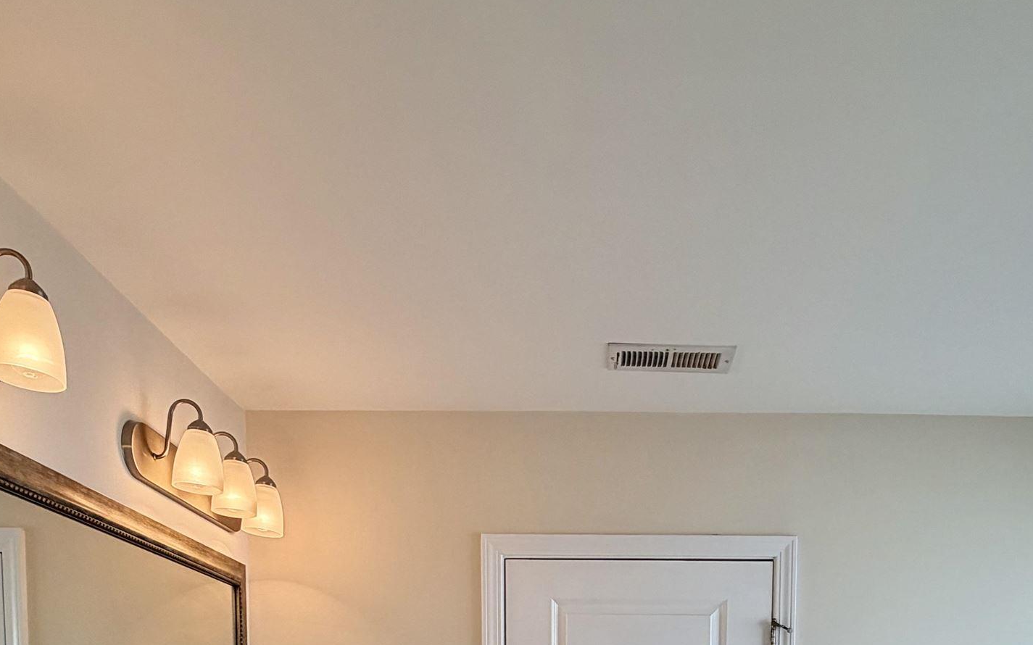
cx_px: 606
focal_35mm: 32
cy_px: 804
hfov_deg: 59.3
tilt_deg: -3.3
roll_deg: -0.1
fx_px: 901
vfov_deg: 31.7
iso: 64
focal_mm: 2.22
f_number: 2.2
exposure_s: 1/178
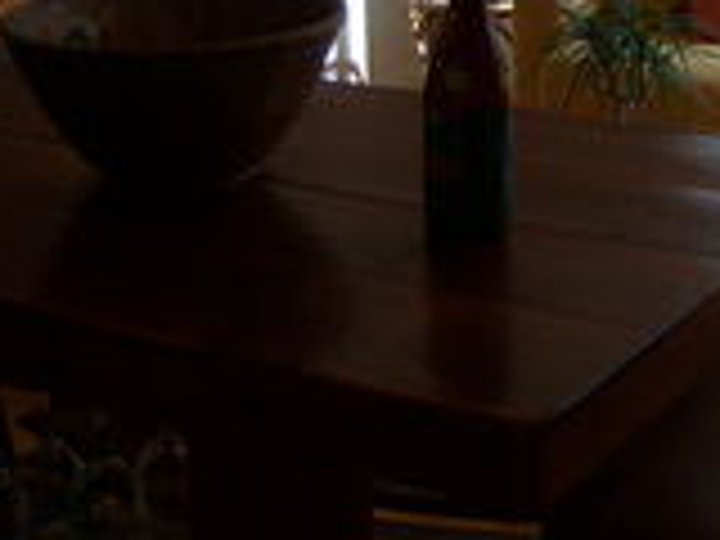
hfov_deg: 23.2
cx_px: 590
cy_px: -27
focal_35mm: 83
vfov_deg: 17.3
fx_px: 1726
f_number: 2.8
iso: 80
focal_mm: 7.5
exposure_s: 1/125
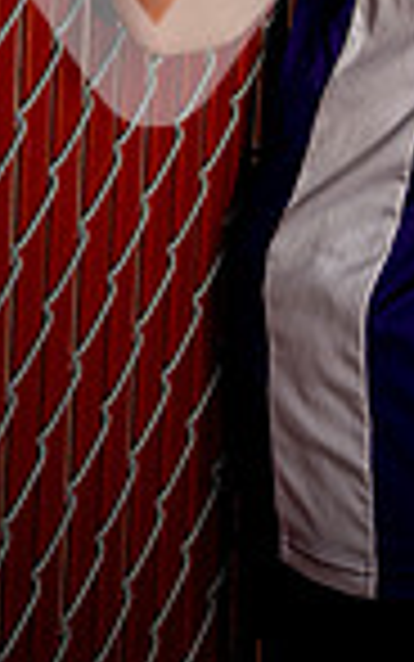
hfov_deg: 6.7
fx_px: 3481
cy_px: -329
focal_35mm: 193
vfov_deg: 10.5
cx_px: 603
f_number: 7.1
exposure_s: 1/250
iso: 50
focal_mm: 62
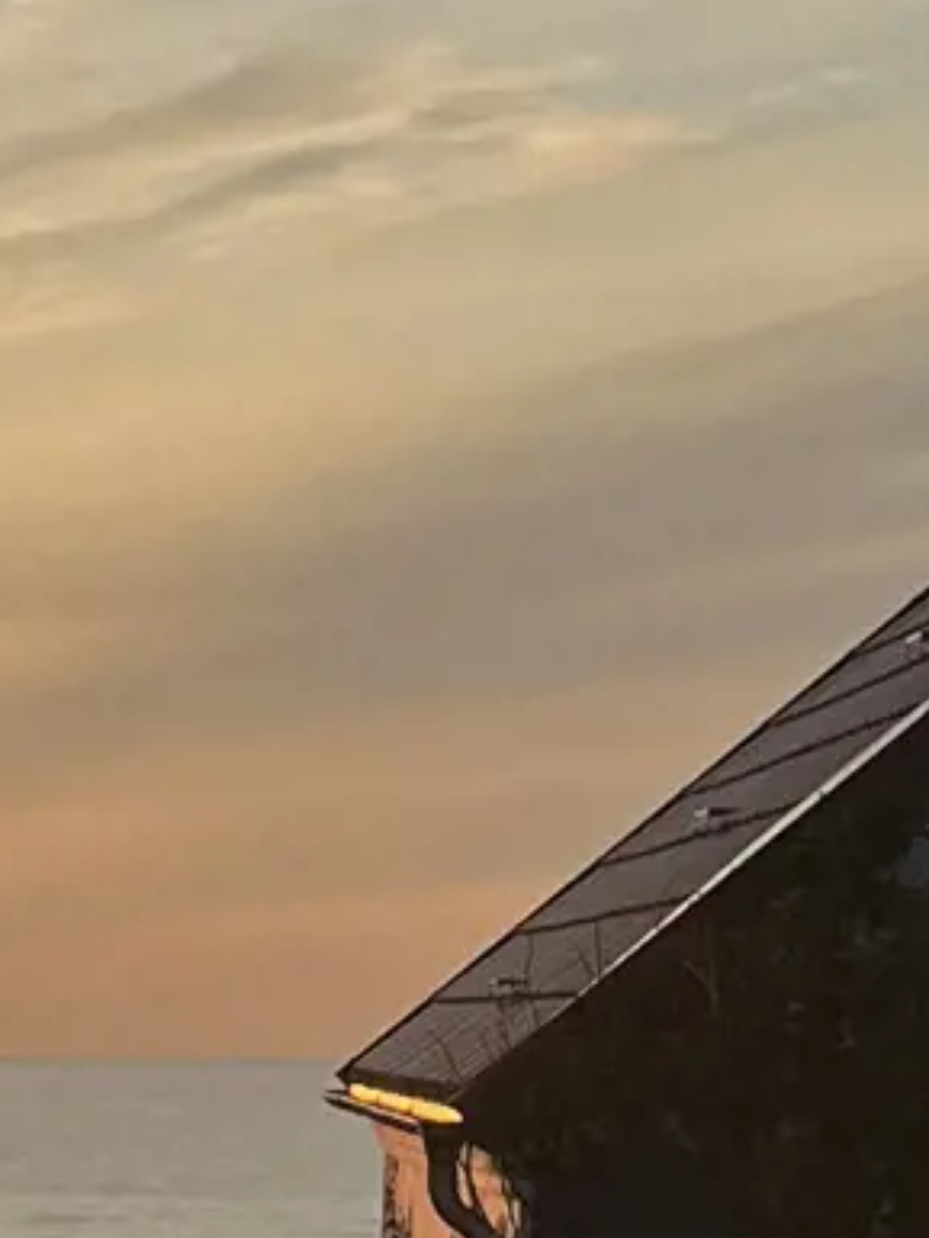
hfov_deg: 7.8
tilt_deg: -6.1
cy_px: 1695
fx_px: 6187
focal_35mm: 173
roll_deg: -0.1
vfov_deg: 11.1
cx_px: -1504
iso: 50
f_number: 1.6
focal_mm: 5.1
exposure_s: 1/3215
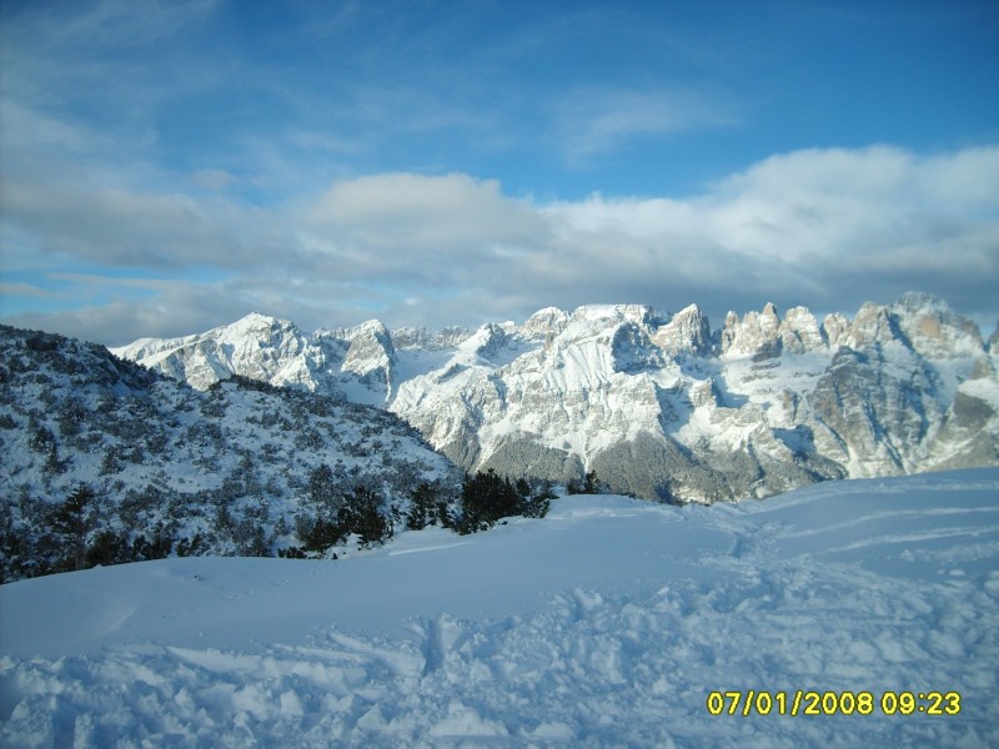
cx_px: 500
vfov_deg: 40.7
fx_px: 1010
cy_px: 374
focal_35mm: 35
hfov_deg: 52.6
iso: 50
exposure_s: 1/180
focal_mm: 5.8
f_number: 7.1
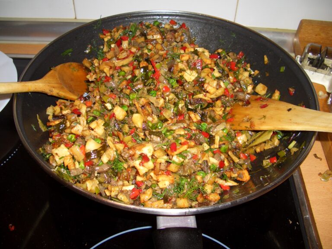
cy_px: 124
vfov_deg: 40.7
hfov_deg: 52.6
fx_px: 336
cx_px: 166
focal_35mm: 35
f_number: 2.6
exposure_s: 1/60
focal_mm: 5.8
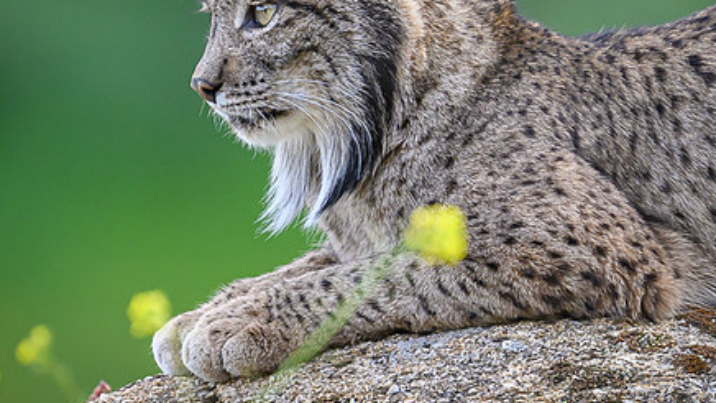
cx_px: 376
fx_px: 30806
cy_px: 168
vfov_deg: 0.7
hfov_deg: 1.3
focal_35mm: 1623
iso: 800
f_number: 4
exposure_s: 1/1000
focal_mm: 560
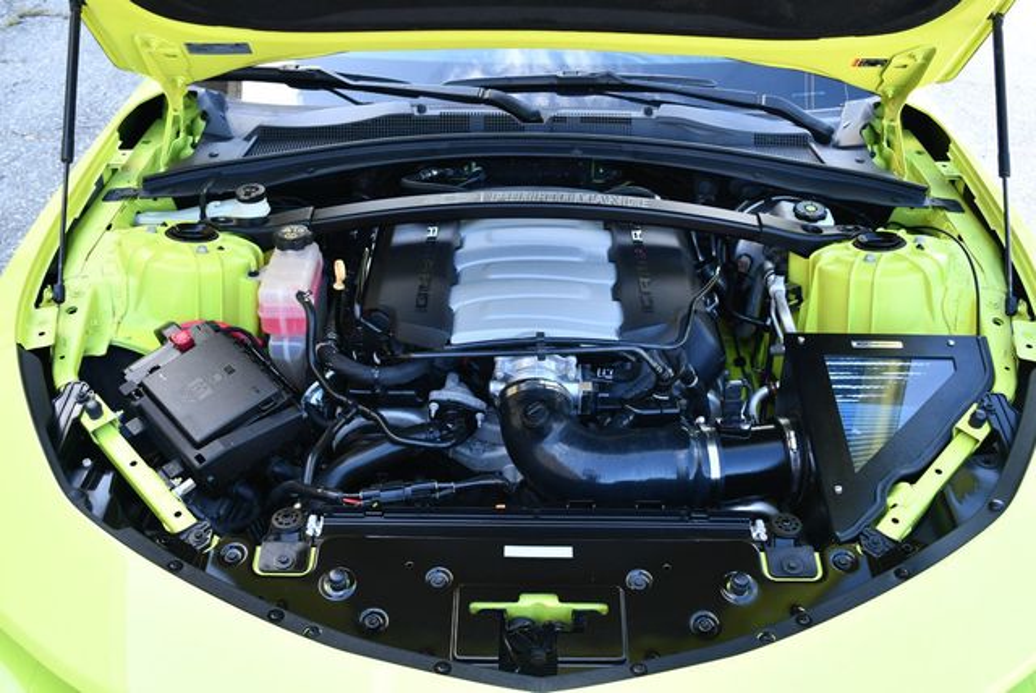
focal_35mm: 36
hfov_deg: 53.1
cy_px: 346
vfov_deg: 36.9
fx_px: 1037
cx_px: 518
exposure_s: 1/250
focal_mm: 18
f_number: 3.5
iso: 400
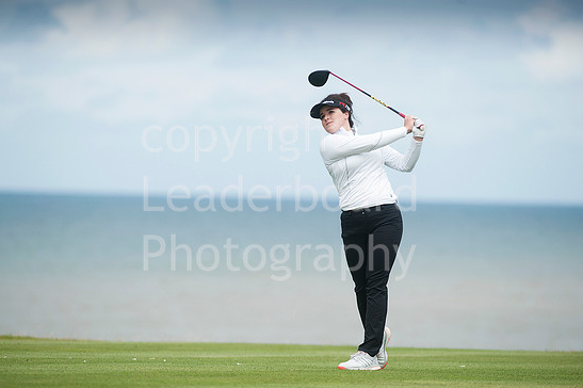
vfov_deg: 4.3
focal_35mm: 318
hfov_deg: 6.5
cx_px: 281
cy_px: 204
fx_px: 5147
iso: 400
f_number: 5.6
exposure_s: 1/4000
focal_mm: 300
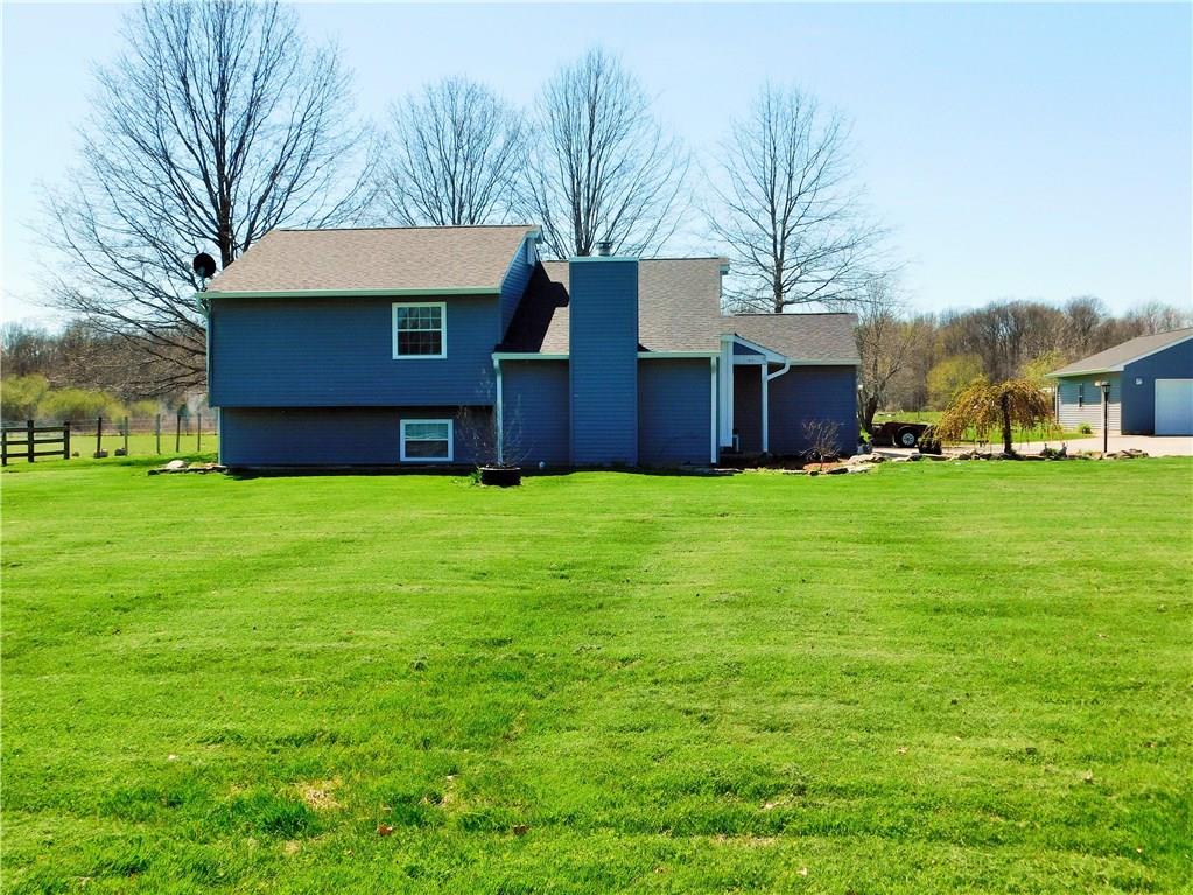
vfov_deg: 39.6
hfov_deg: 51.4
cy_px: 448
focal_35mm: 36
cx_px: 596
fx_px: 1241
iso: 125
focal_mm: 6.3
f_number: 3.5
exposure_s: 1/1250
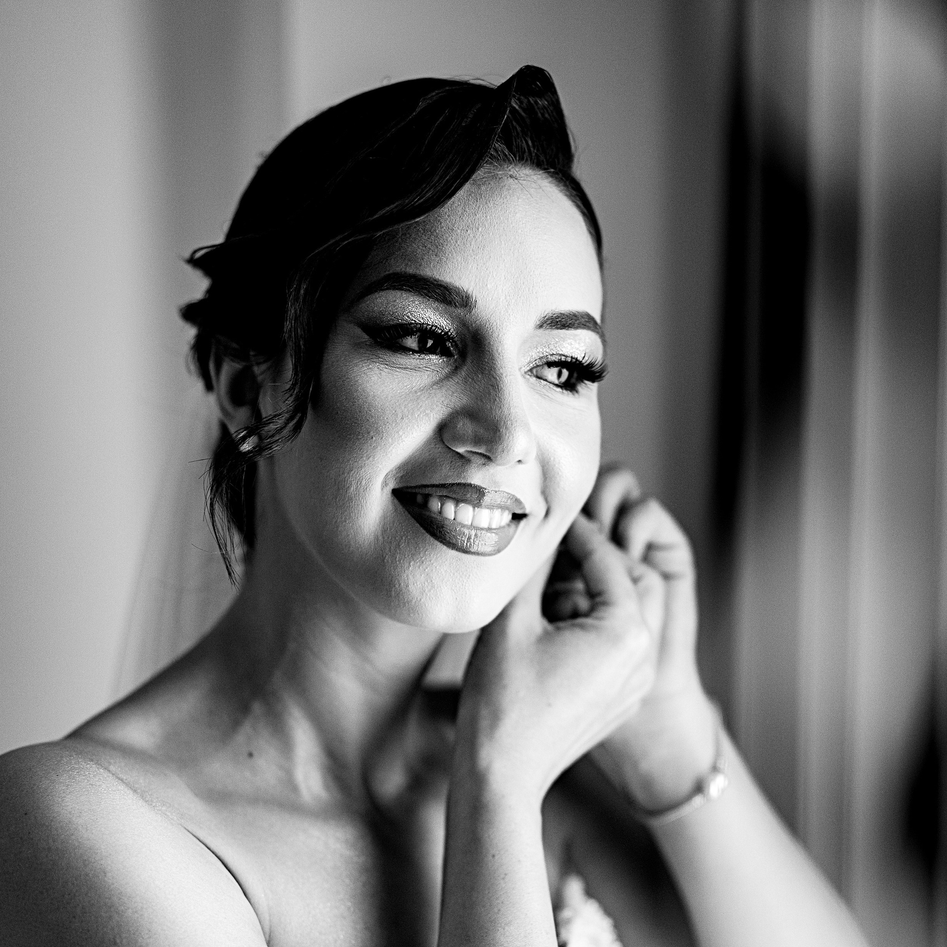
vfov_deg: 24.8
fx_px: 2136
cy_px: 658
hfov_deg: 25.0
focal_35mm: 69
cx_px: 454
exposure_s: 1/500
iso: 640
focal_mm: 50
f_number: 1.4
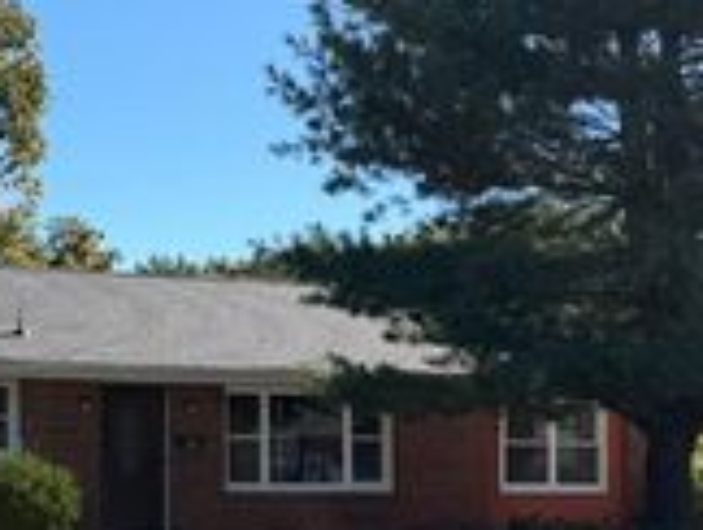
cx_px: -17
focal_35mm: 74
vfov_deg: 19.8
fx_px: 1505
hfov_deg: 24.9
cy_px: 393
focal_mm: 6.76
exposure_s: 1/2907
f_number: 1.78
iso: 80
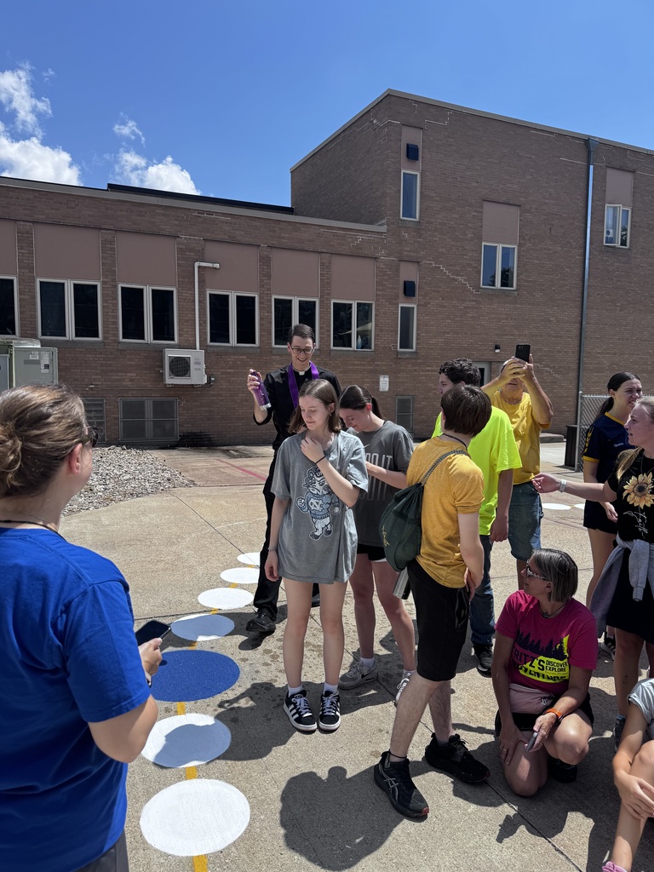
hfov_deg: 56.8
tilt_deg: -6.0
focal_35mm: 24
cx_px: 327
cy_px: 436
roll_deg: -0.1
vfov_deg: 71.6
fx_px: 605
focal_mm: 6.76
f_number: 1.78
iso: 80
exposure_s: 1/4608
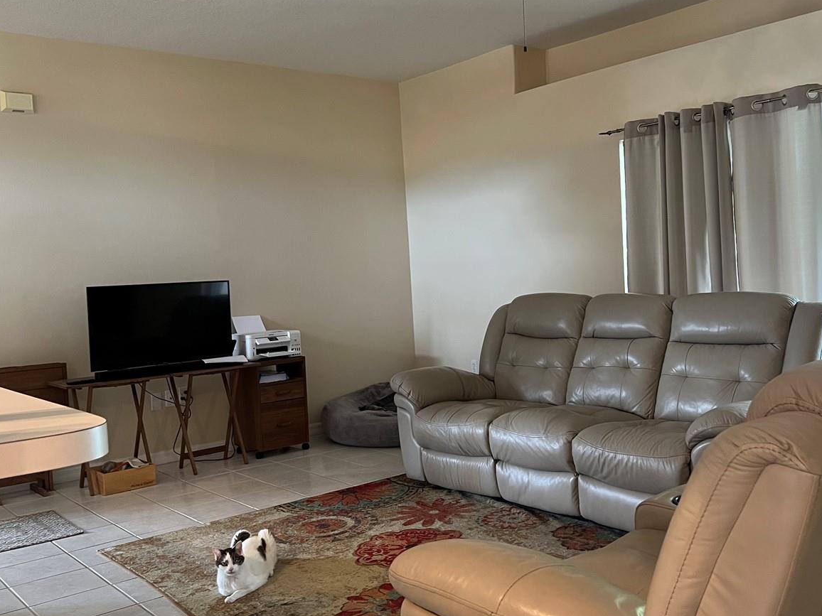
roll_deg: +3.0
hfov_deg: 51.0
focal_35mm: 36
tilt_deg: -1.2
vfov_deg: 39.6
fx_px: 855
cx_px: 494
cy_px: 276
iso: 200
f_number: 1.5
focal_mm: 5.7
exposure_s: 1/60
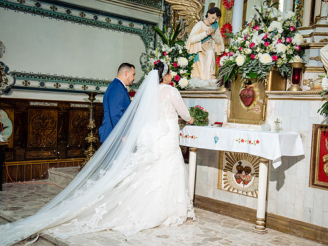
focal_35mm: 44
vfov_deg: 32.9
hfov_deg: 42.9
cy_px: 125
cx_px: 171
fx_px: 417
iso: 2000
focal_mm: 40
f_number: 5.6
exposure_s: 1/125
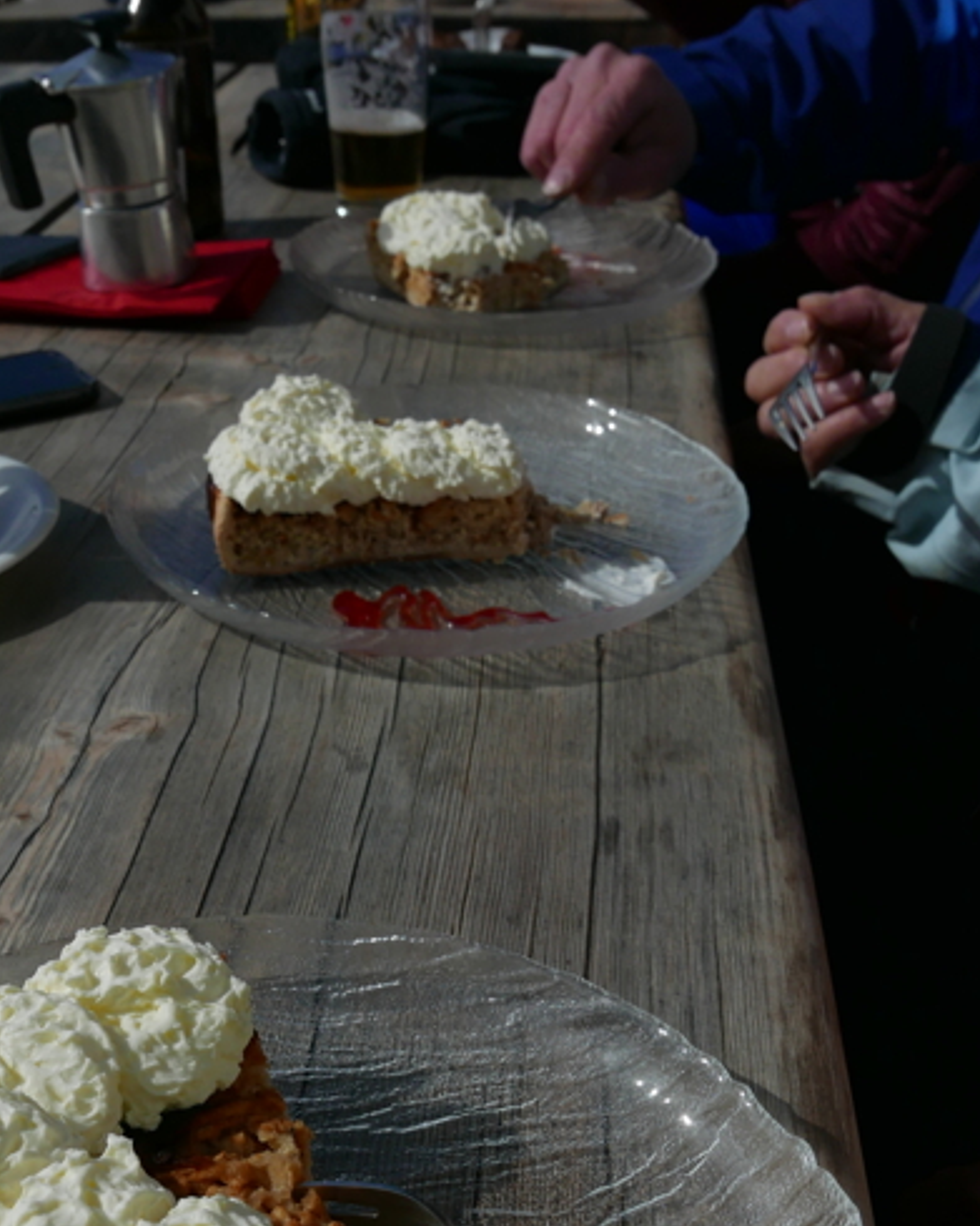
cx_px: 330
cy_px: 845
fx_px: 1559
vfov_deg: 42.2
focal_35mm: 43
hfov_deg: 34.6
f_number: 5.6
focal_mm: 12.5
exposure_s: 1/3200
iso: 200
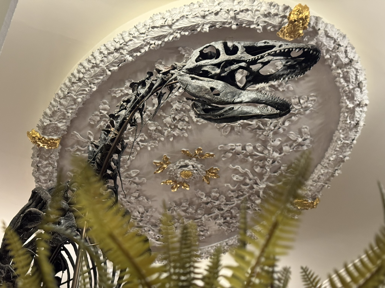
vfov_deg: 30.3
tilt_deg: +39.0
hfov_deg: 39.7
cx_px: 192
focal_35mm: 48
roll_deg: +0.2
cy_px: 144
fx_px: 534
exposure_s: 1/25
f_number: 1.78
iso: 400
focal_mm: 6.76
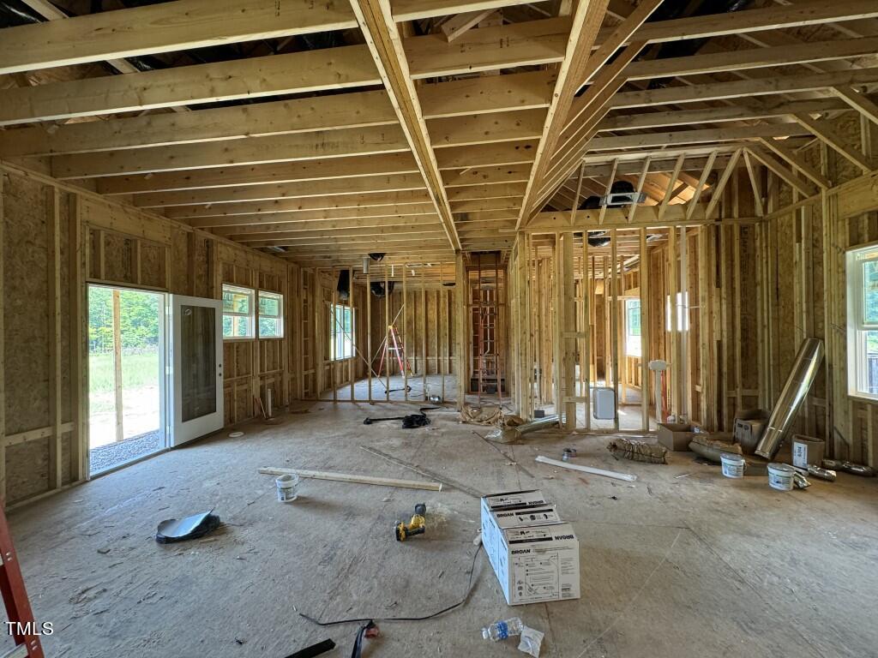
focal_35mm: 14
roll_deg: +1.3
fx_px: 355
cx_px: 439
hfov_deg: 102.1
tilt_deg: +0.8
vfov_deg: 85.7
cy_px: 329
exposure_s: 1/99
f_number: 2.2
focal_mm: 2.22
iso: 250
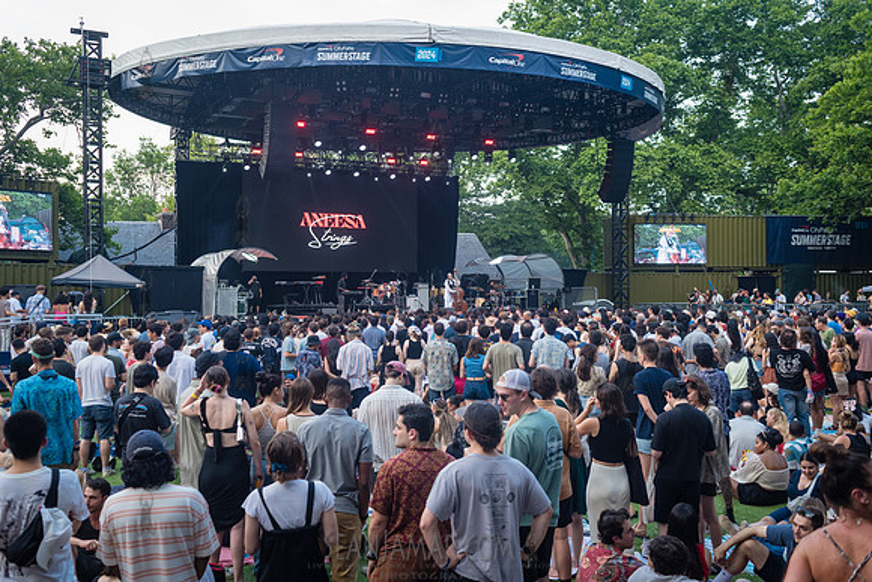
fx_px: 848
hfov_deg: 54.4
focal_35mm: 35
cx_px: 436
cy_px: 291
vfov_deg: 37.9
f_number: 3.5
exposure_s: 1/400
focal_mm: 35
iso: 800
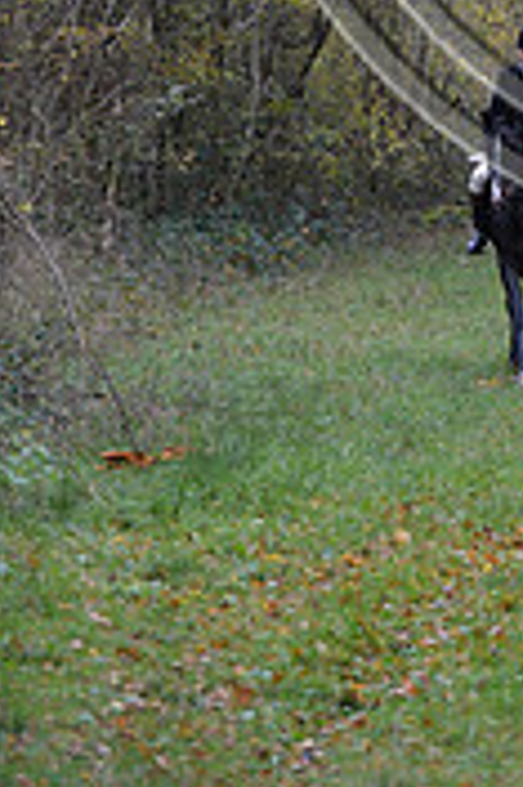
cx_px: 738
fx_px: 6179
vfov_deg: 7.2
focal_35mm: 283
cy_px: -402
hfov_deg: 4.8
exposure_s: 1/640
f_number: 3.2
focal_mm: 86
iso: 1600
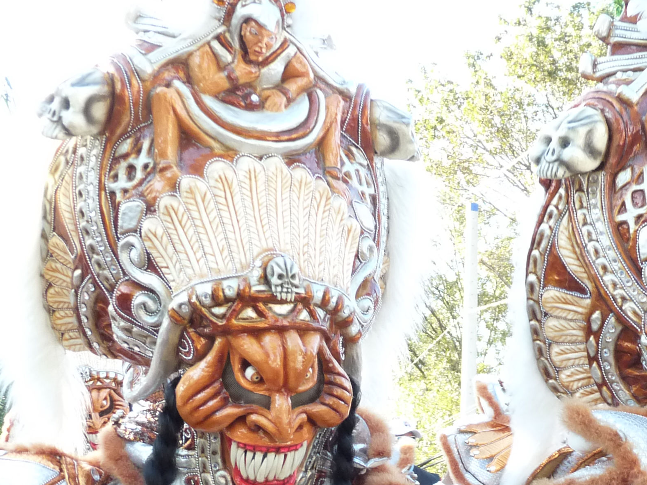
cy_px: 378
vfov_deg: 24.1
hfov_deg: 31.8
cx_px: 448
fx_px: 1121
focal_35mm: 60
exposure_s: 1/160
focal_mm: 4.8
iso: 320
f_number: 2.8
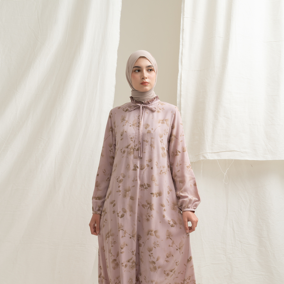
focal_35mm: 63
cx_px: 141
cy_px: 204
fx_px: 585
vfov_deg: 27.0
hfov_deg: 27.3
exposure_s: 1/160
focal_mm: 49
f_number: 11
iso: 100
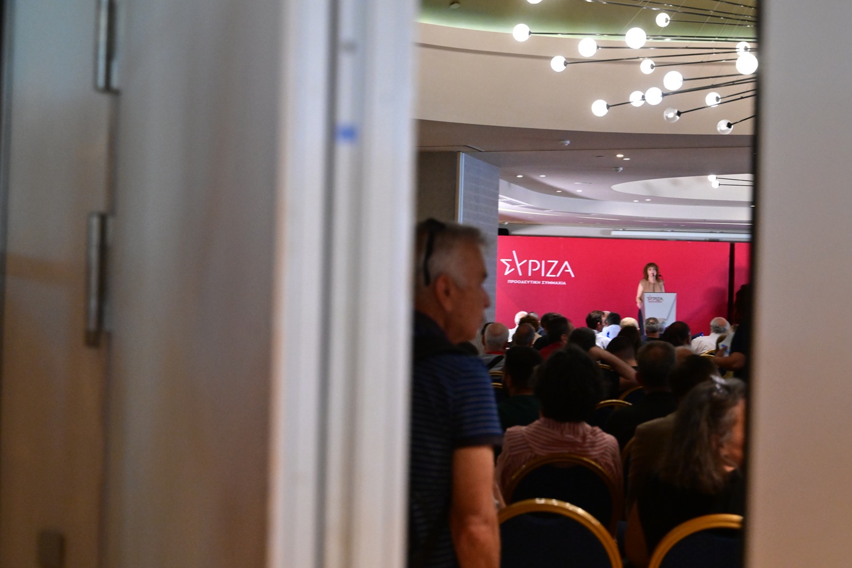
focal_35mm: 48
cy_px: 284
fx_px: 1136
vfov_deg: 28.1
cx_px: 426
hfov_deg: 41.1
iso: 8000
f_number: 4
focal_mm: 48
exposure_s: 1/160
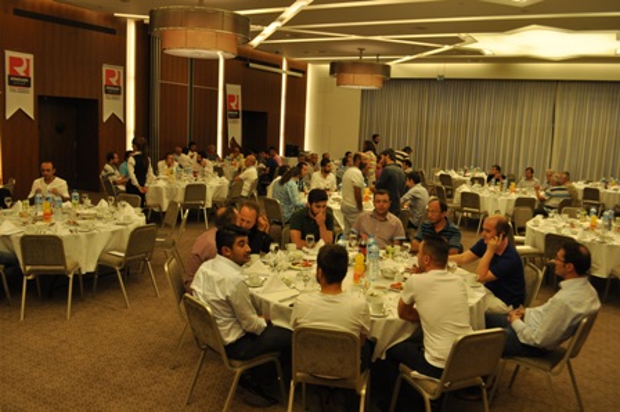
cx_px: 310
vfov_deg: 43.5
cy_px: 206
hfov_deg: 62.0
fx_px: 516
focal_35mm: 30
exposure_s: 1/125
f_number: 5.6
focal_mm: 20
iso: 400
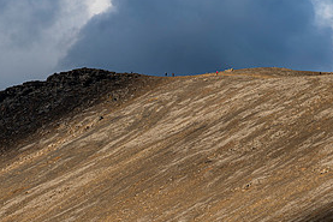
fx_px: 1666
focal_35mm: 180
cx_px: 285
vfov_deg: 7.6
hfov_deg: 11.4
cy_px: 122
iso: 100
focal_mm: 86
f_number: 9
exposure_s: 1/200
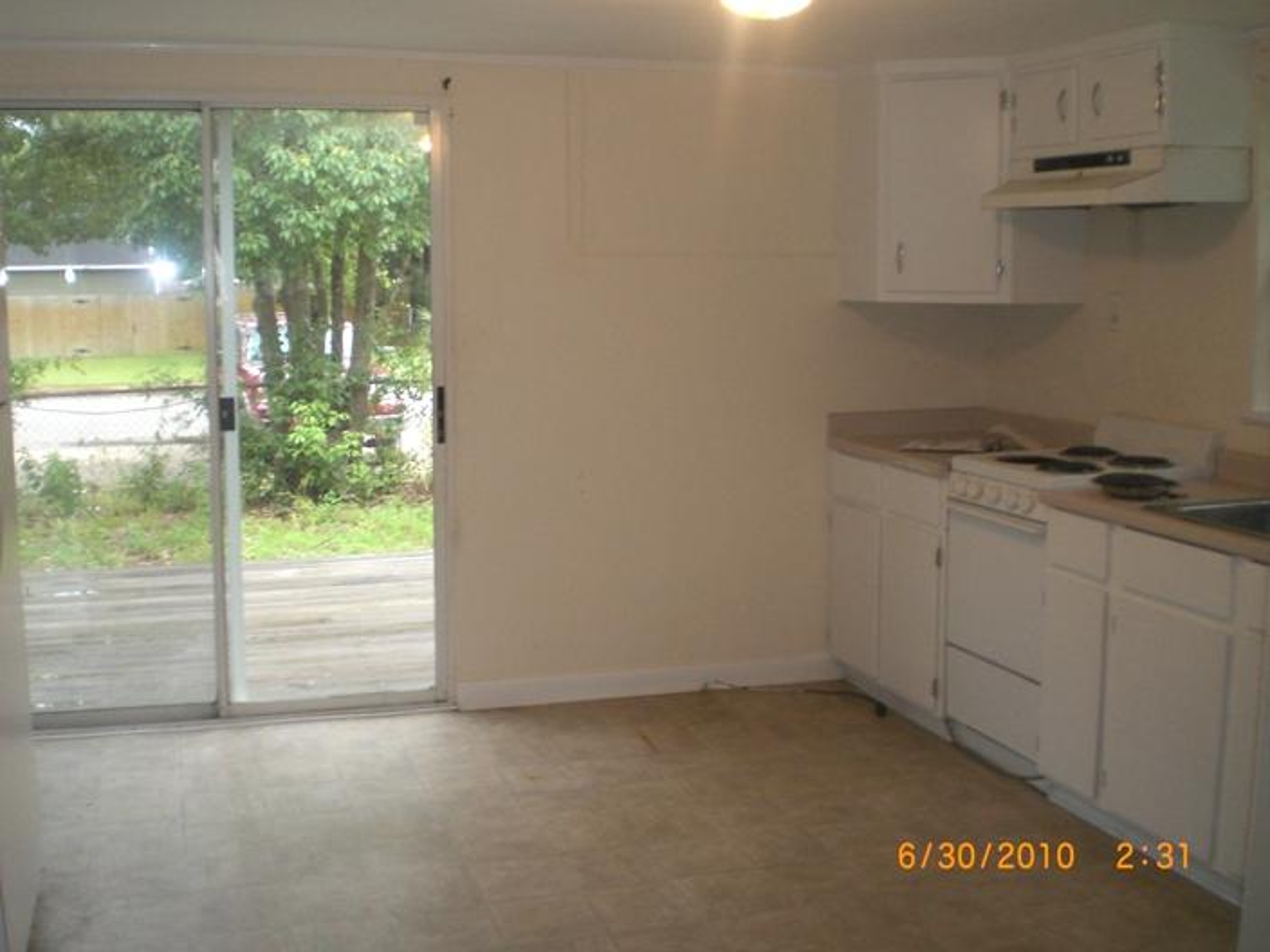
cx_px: 635
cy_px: 476
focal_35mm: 38
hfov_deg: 49.0
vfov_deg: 37.7
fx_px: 1394
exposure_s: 1/100
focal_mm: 6.3
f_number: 3.1
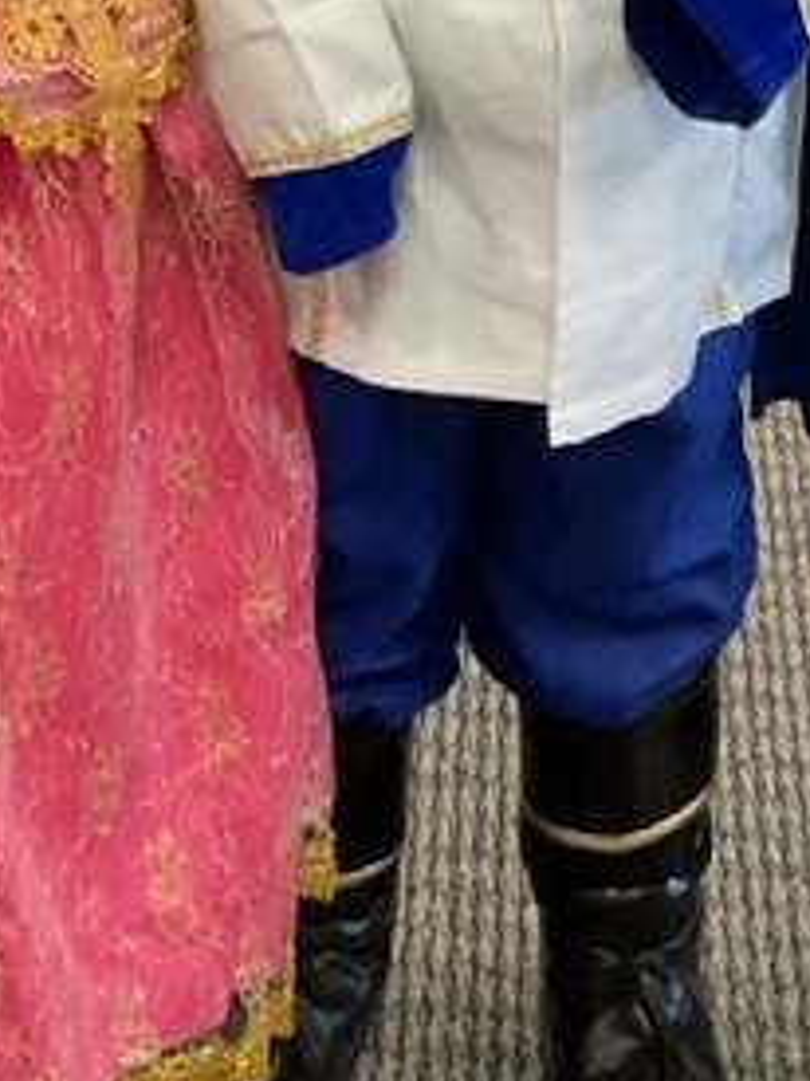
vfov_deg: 16.6
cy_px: -515
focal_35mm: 108
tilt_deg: -15.8
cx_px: 476
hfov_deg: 13.7
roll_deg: -2.4
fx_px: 3372
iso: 125
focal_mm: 3
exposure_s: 1/60
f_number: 1.8
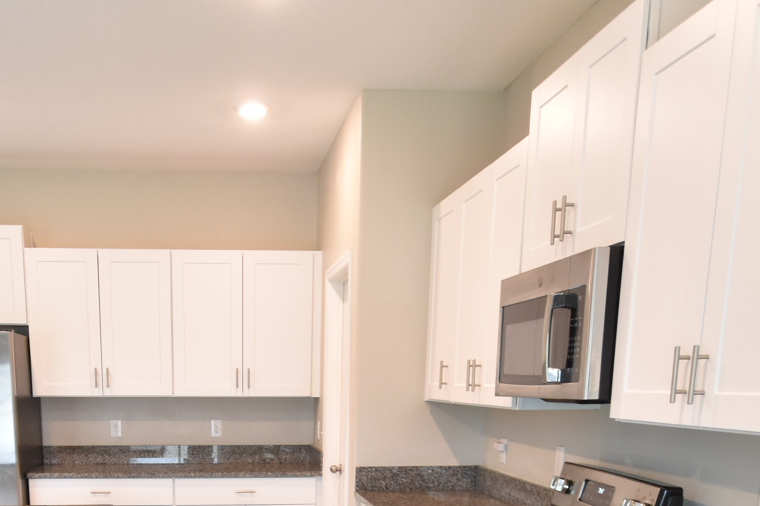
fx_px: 823
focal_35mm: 39
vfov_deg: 30.2
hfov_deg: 48.8
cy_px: 572
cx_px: 258
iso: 800
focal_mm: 10
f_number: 3.5
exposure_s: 1/45
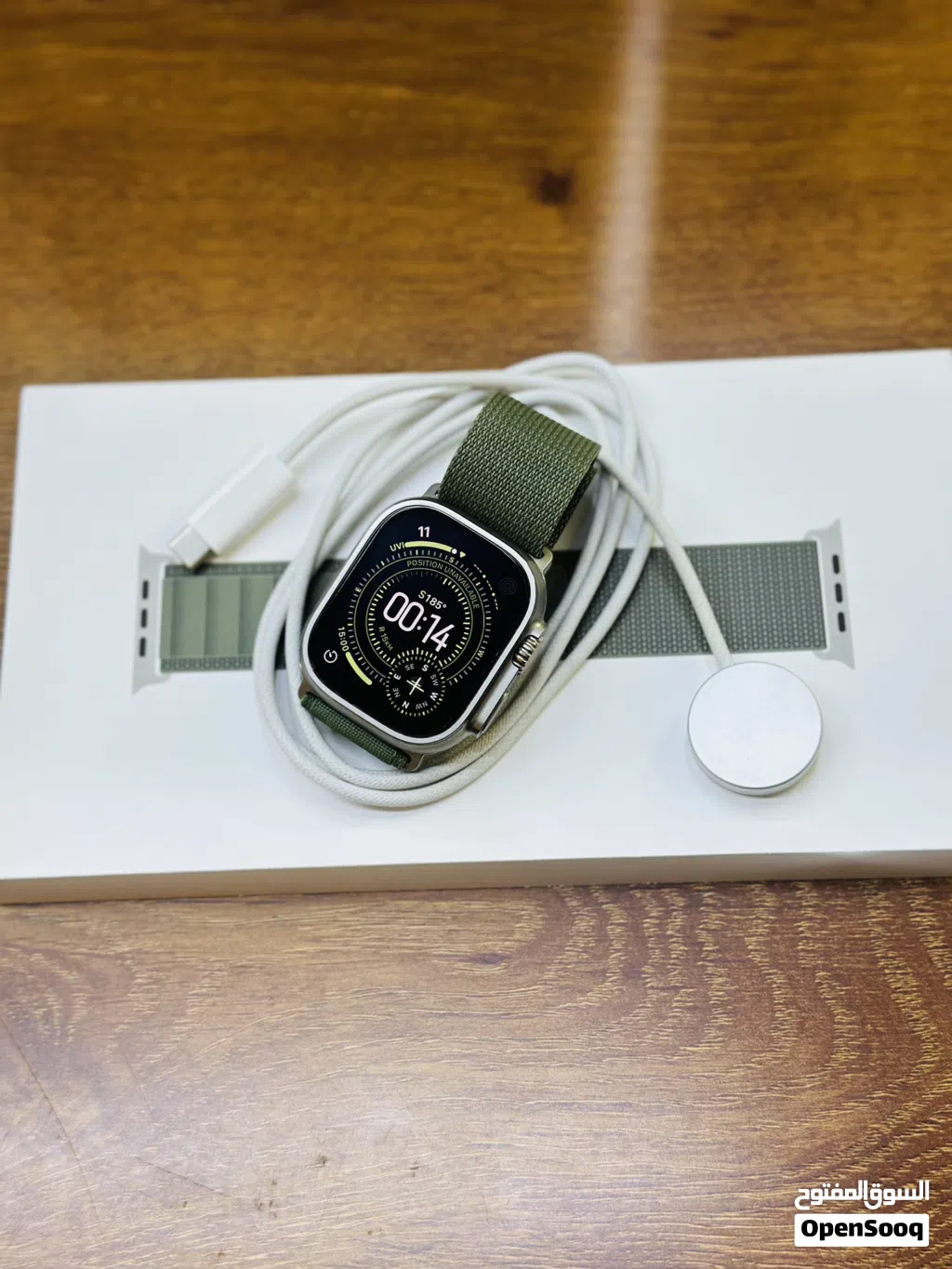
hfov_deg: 30.3
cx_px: 476
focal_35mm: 48
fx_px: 1760
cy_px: 634
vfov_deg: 39.7
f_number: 1.78
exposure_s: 1/114
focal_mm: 6.86
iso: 64
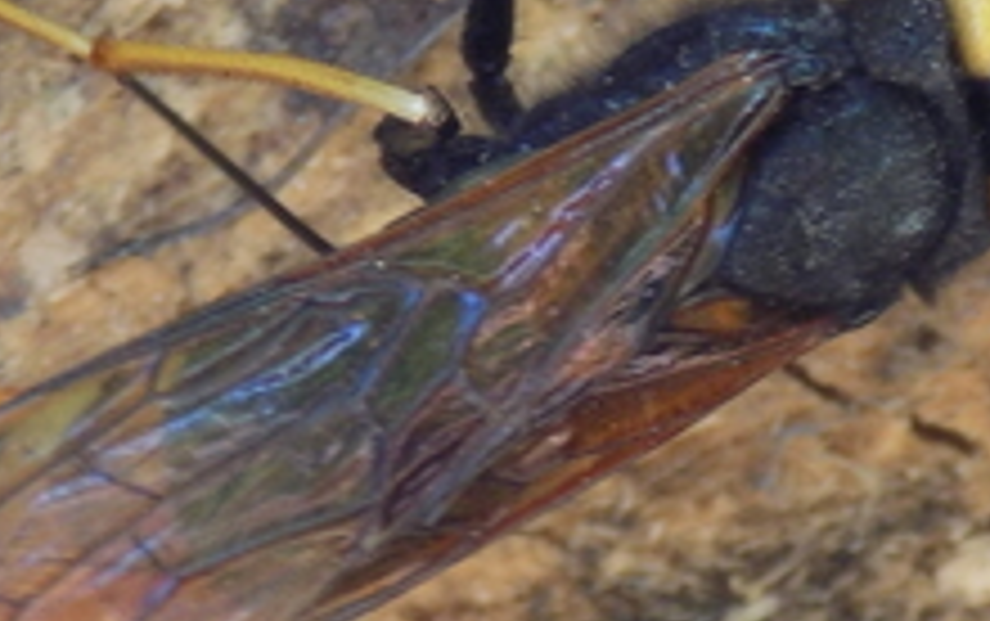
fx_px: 28710
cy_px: 212
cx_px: 542
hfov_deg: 2.0
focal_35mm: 1063
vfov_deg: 1.2
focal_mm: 46
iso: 125
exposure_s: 1/30
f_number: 5.7
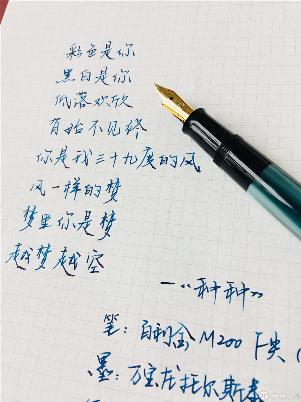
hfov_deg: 48.2
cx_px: 150
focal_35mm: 29
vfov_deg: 61.7
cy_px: 201
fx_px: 336
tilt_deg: -67.3
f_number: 2.2
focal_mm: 4.15
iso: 25
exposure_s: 1/50
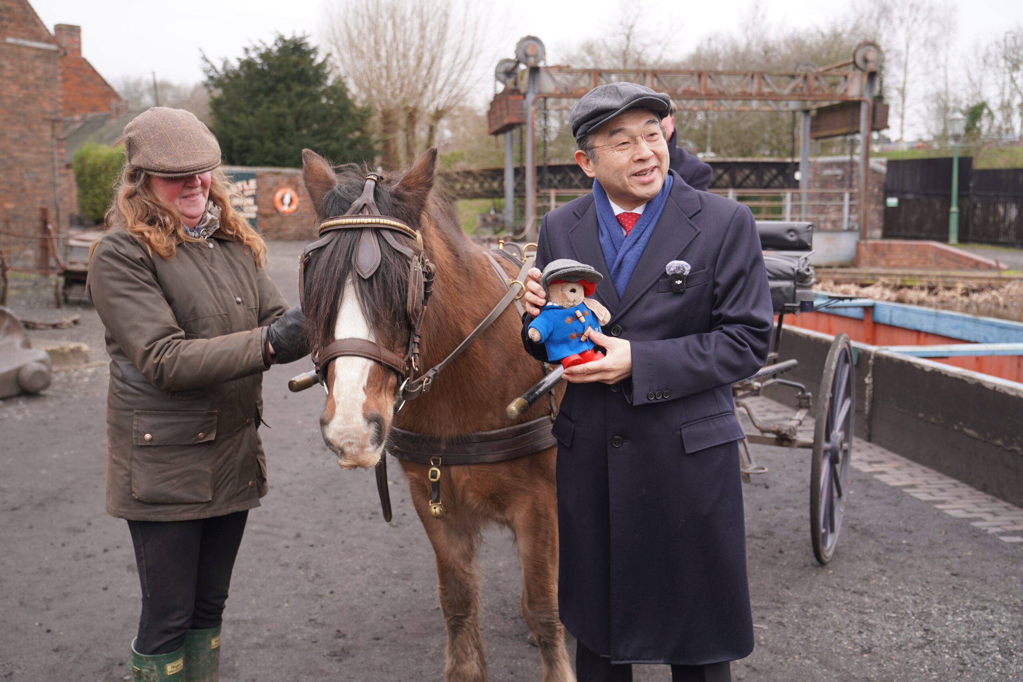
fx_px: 1080
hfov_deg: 50.7
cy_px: 341
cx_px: 512
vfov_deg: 35.1
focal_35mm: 38
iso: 200
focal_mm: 38
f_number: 4
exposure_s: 1/160
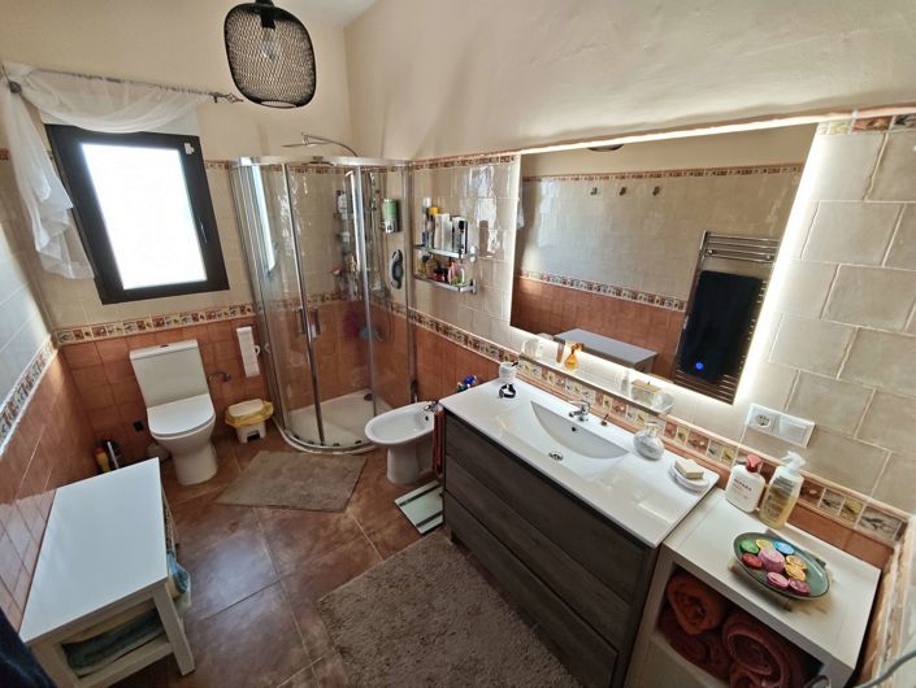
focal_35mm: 14
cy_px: 344
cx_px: 458
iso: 125
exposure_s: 1/52.9
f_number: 2.2
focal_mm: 2.16
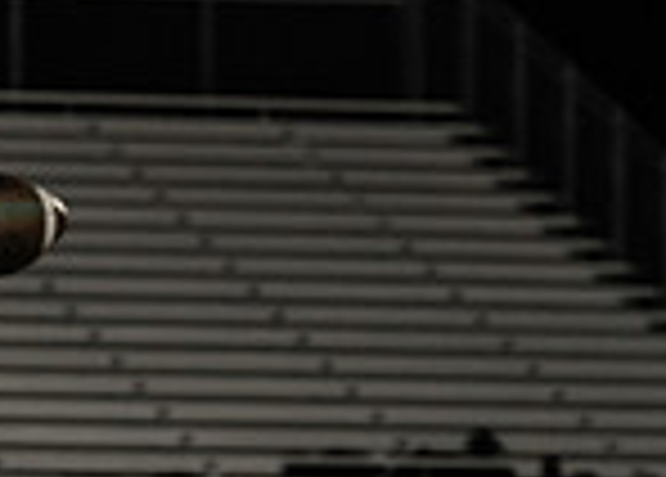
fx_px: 10772
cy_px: 775
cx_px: 190
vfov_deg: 2.5
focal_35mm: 569
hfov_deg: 3.5
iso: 1600
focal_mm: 123
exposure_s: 1/1000
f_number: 2.8
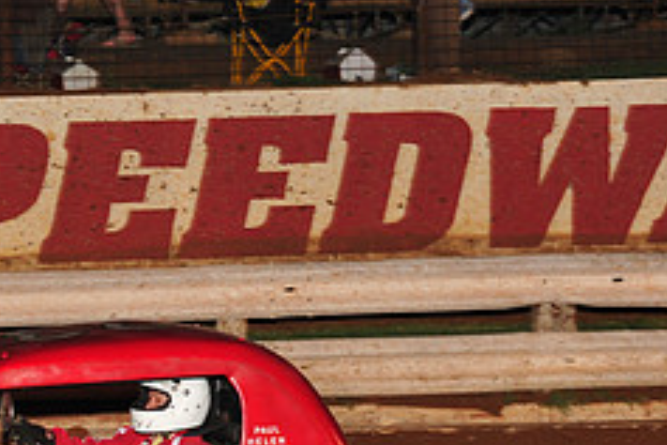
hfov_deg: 7.0
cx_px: -39
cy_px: 515
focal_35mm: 294
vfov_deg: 4.7
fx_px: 5447
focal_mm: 120
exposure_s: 1/250
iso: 800
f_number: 6.3
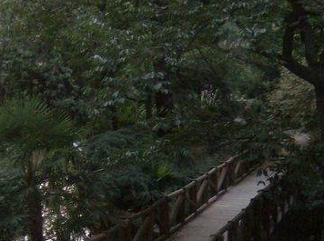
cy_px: 239
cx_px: 137
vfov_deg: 17.7
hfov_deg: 24.2
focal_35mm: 81
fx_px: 756
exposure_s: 1/60
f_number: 2.8
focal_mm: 6
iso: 200
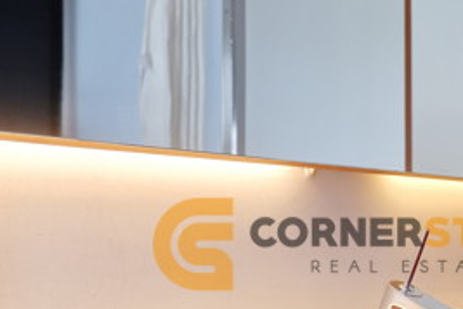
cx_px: 359
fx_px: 926
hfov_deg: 27.6
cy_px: 245
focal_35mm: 72
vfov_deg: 18.8
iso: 200
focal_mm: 21.1
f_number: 4
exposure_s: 1/60
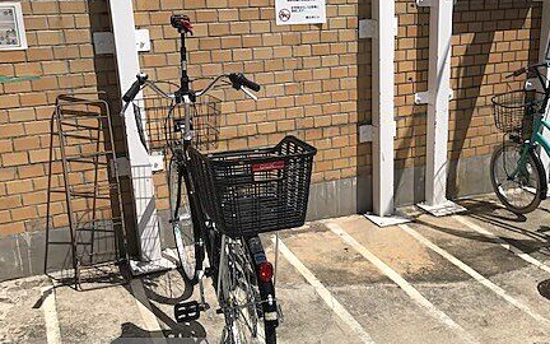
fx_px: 660
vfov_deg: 29.2
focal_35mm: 44
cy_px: 190
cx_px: 379
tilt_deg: -18.5
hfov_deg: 44.4
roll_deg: -0.1
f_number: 1.8
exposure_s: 1/4566
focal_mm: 3.99
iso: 20
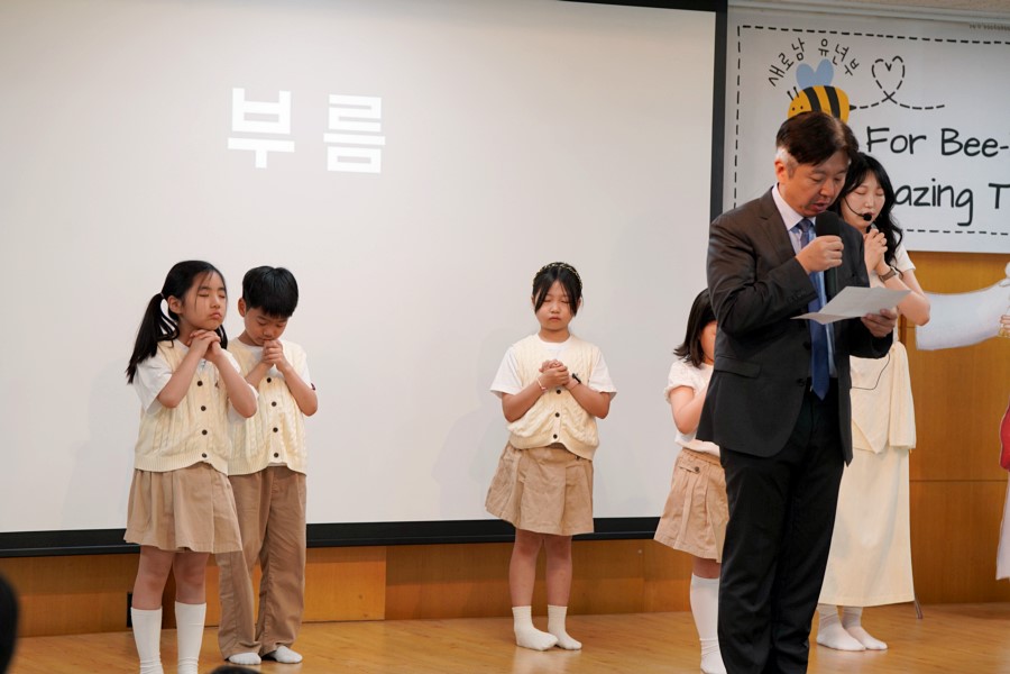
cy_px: 337
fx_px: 2918
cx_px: 505
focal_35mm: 104
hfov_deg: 19.6
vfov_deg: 13.2
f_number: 4
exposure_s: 1/160
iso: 800
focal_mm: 104
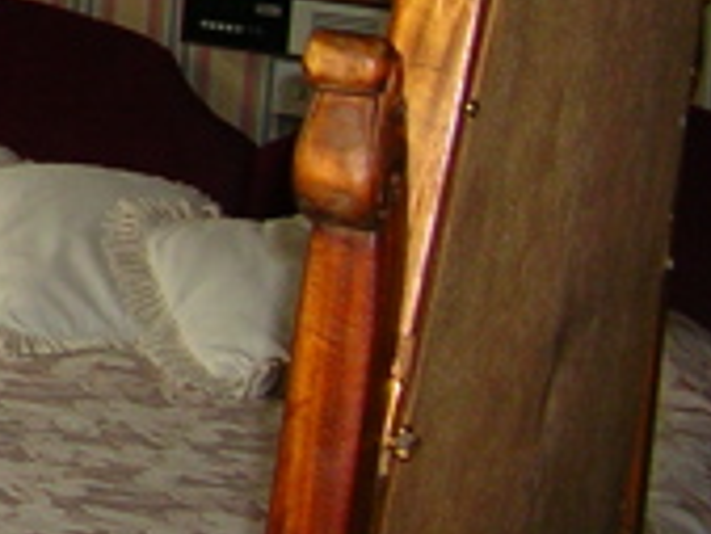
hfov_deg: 12.4
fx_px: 2960
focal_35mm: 144
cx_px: -606
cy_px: -256
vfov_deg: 10.0
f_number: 2.8
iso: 76
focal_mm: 5.8
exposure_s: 1/60.1
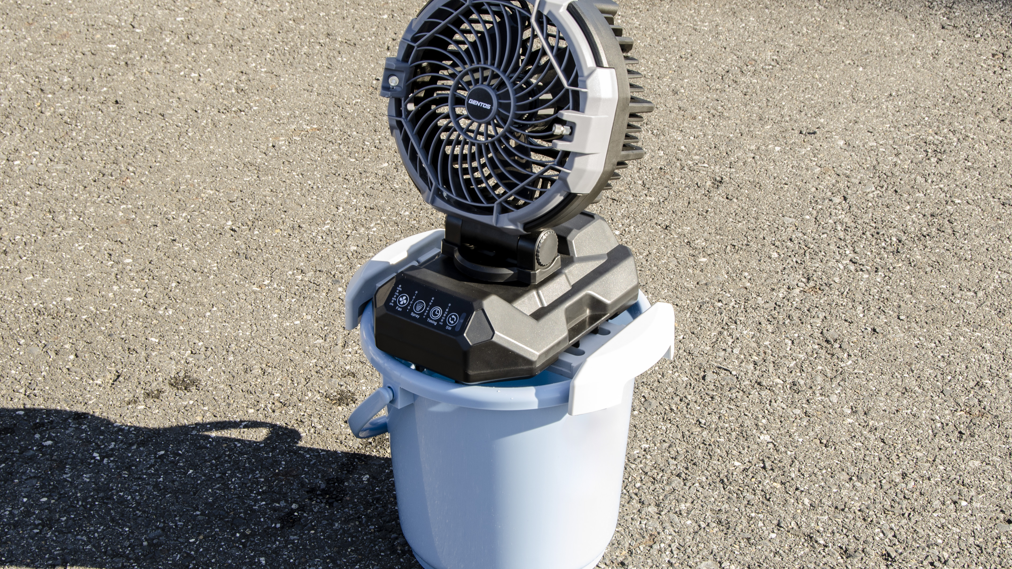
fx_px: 1932
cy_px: 261
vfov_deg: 16.8
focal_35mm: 72
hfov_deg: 29.4
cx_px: 509
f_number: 14
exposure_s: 1/25
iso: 100
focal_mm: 40
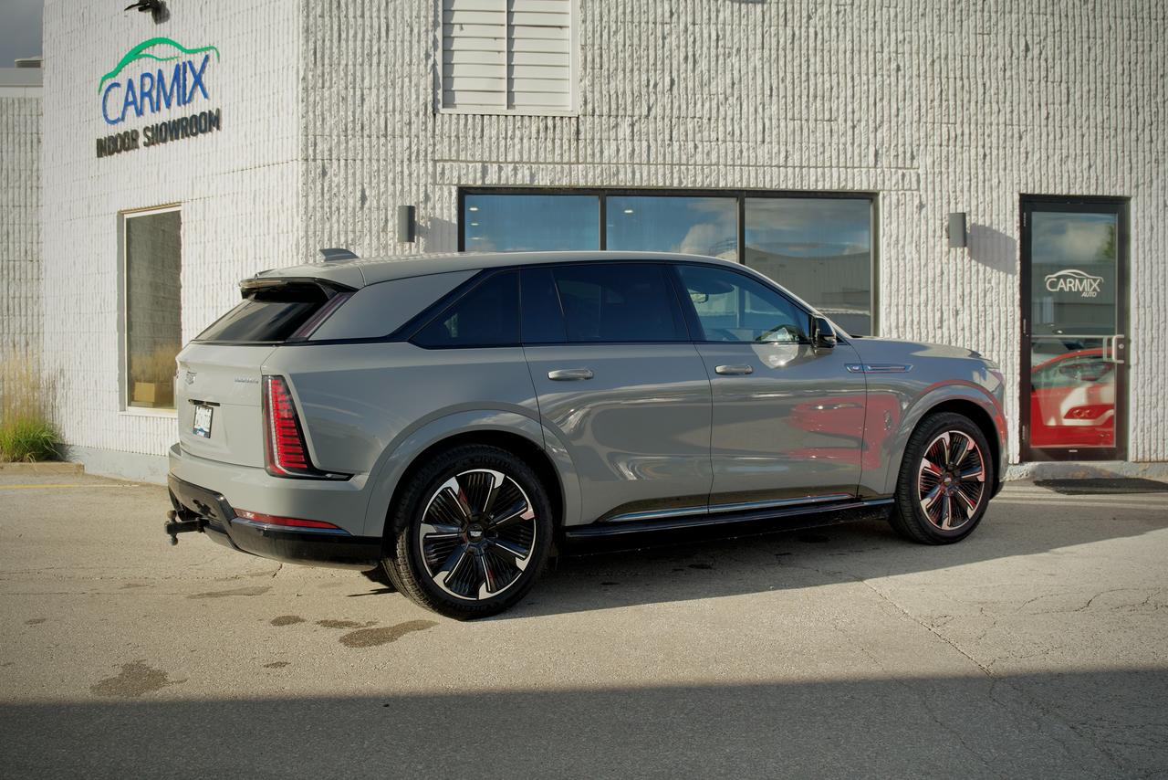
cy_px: 390
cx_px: 584
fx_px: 1168
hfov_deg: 53.1
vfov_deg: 36.9
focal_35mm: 36
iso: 250
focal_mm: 24
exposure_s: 1/50
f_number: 2.8
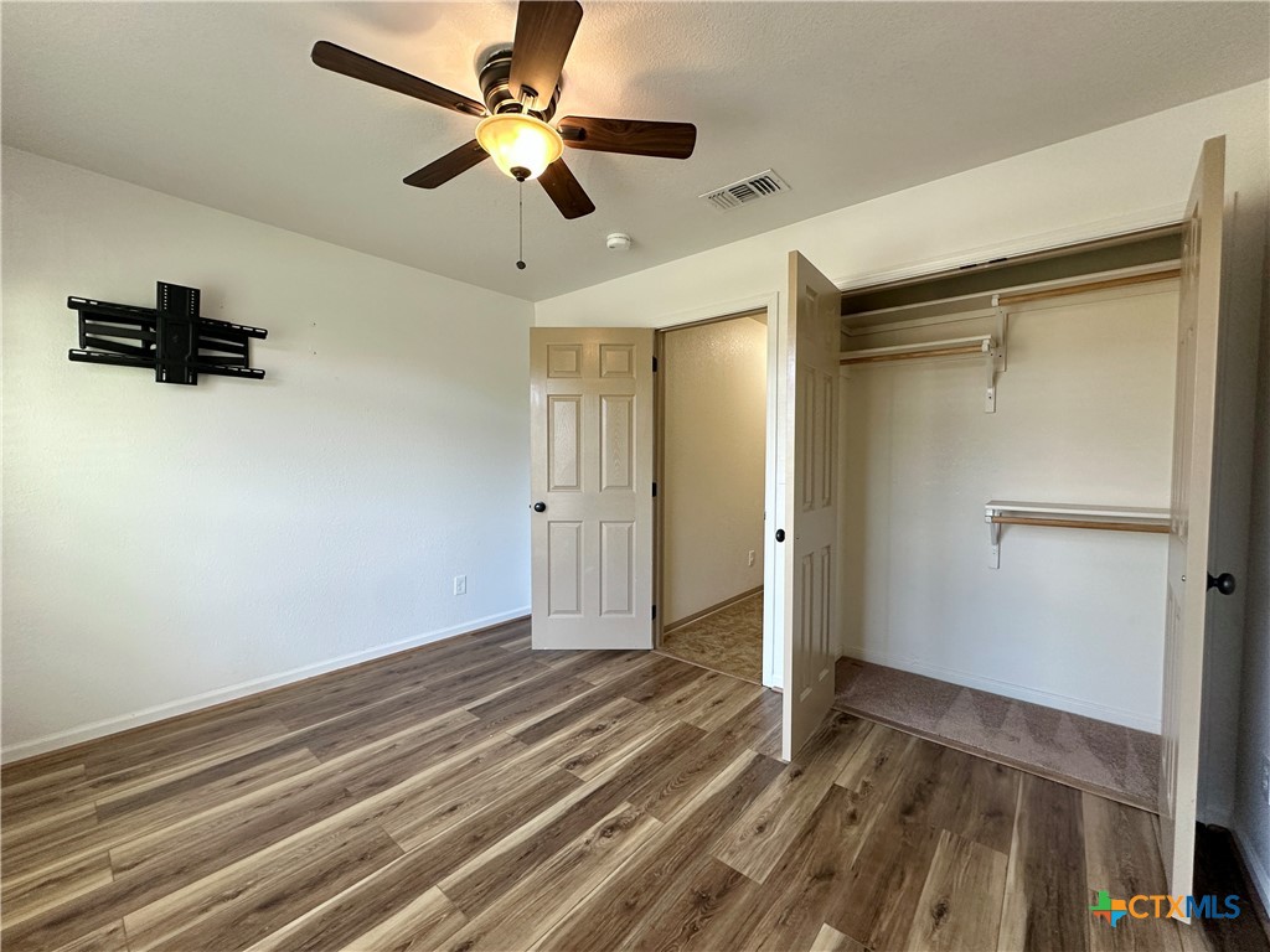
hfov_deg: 102.1
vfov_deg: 85.7
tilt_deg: -3.0
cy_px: 476
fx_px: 514
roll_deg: -0.9
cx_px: 635
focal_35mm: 14
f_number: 2.2
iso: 200
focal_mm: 2.22
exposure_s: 1/120
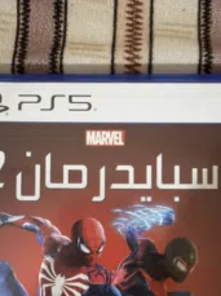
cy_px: 235
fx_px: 359
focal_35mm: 42
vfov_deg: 42.9
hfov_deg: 34.2
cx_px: 125
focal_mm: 2.22
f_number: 2.2
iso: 500
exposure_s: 1/8
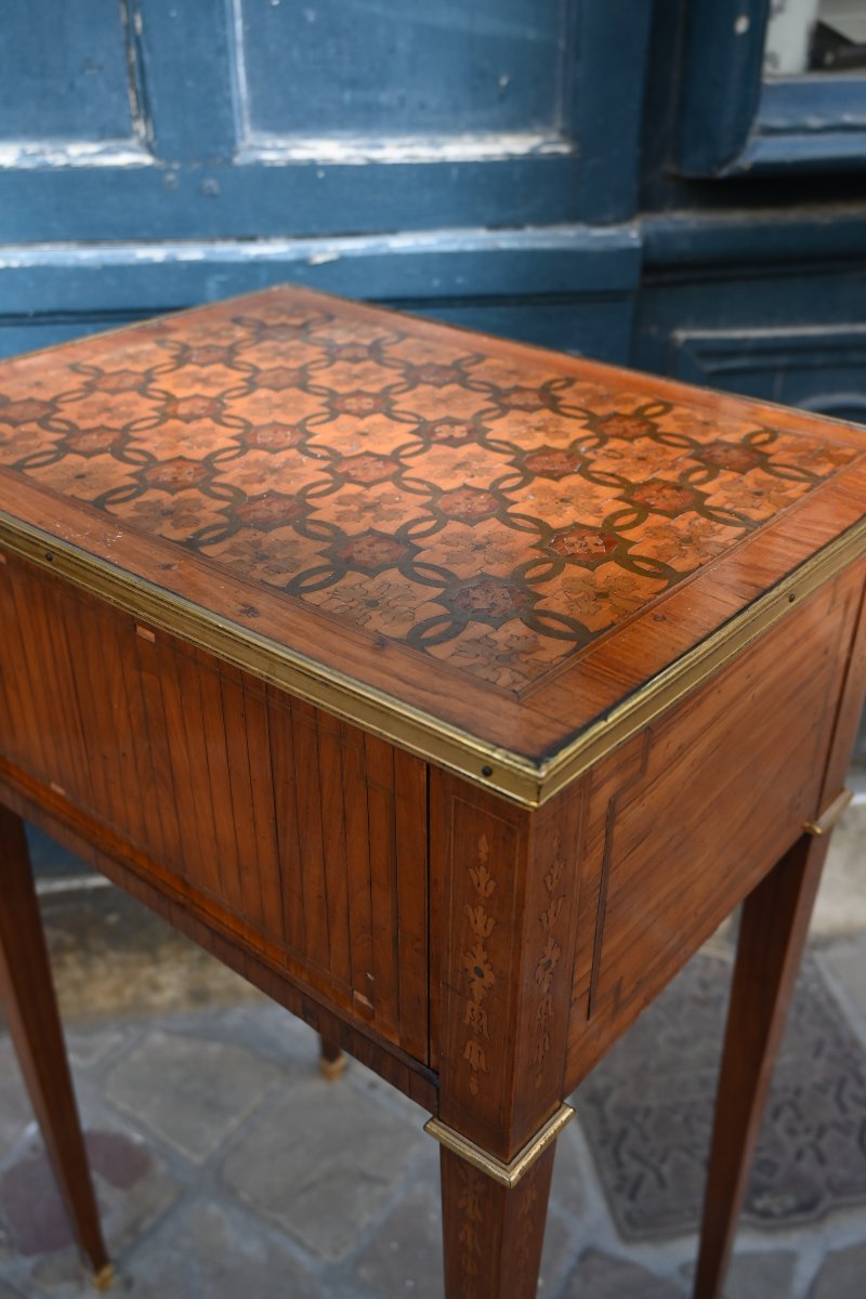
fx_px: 1218
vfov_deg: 56.1
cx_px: 433
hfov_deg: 39.1
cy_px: 650
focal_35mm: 34
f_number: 4
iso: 220
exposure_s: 1/250
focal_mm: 22.5
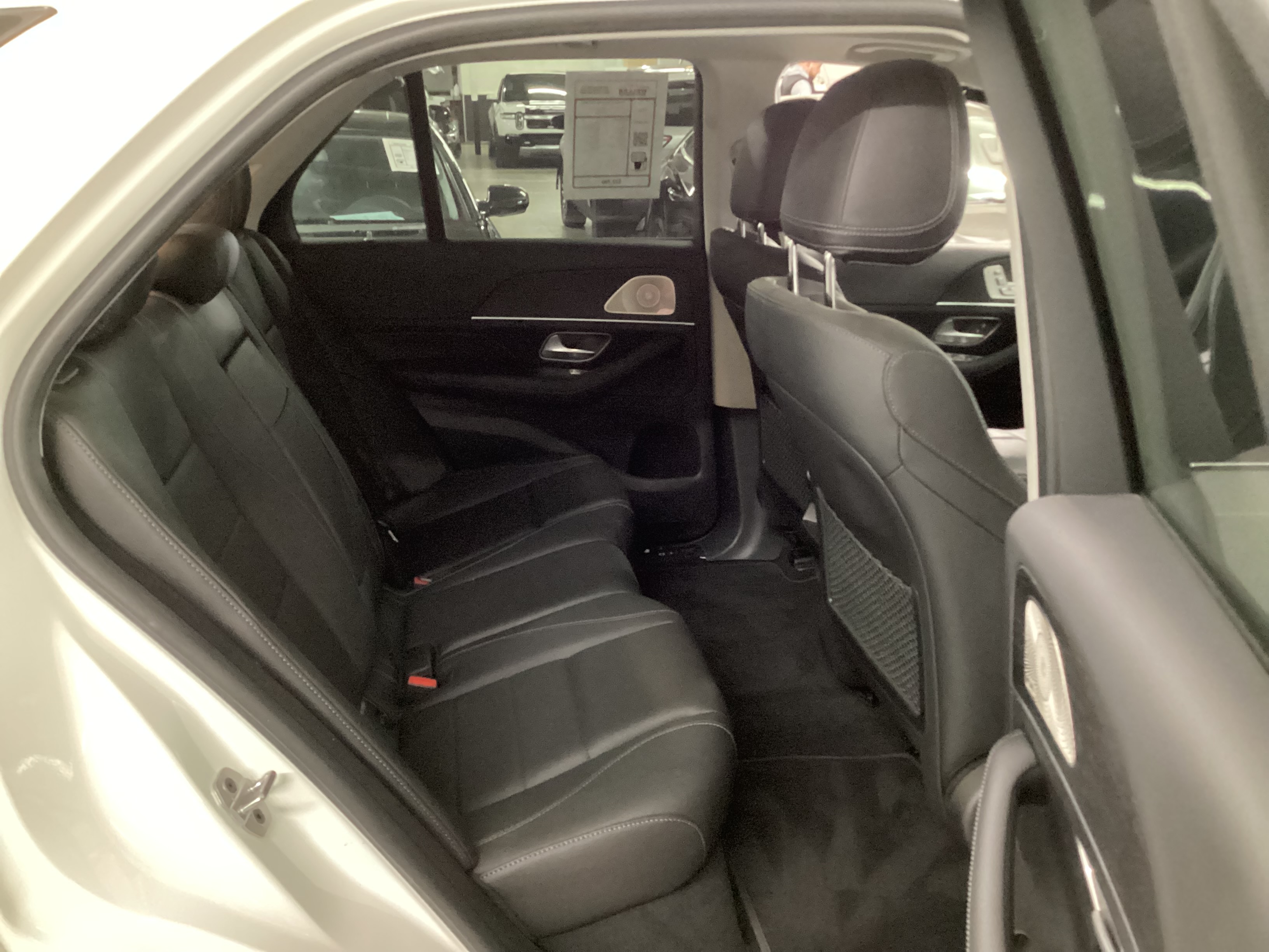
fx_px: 1136
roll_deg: +0.6
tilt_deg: -21.0
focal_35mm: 31
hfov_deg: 58.4
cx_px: 634
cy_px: 476
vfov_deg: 45.4
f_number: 2.4
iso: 800
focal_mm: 3.3
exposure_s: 1/17
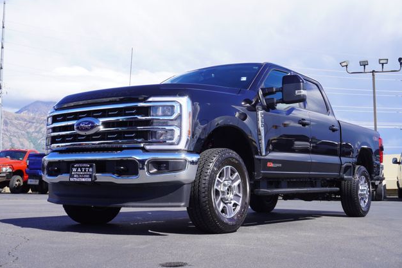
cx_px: 204
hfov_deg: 44.0
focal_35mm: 45
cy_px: 132
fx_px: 497
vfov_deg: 30.2
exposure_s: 1/125
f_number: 9
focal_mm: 29
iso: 100
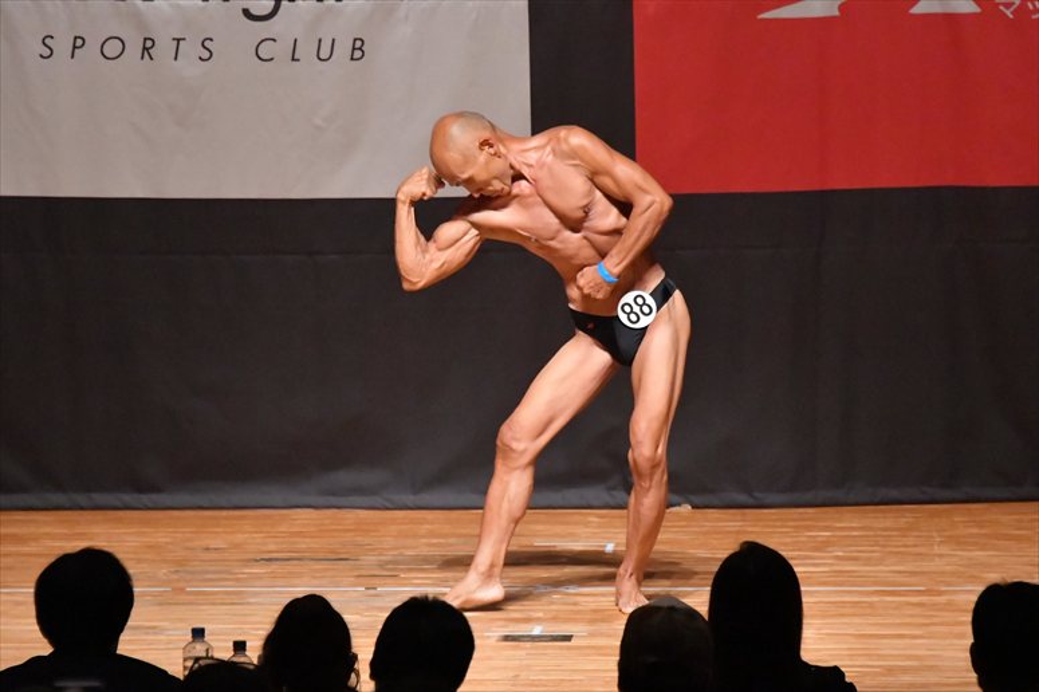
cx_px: 520
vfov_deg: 4.6
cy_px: 346
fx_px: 8654
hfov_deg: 6.9
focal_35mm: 300
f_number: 5.6
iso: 12800
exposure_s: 1/400
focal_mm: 200
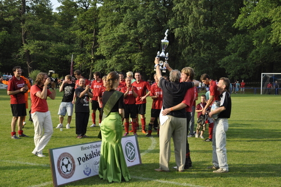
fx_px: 468
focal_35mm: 60
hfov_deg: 33.4
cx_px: 140
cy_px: 94
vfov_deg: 22.6
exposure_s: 1/1000
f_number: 4.8
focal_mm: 40
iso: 720
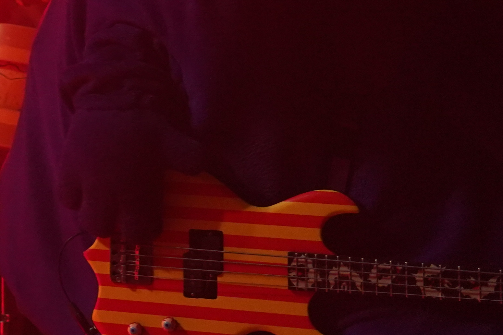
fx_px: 2109
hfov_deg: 12.4
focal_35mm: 151
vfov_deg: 8.8
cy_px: -240
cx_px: -417
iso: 4000
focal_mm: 39
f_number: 4
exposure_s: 1/160
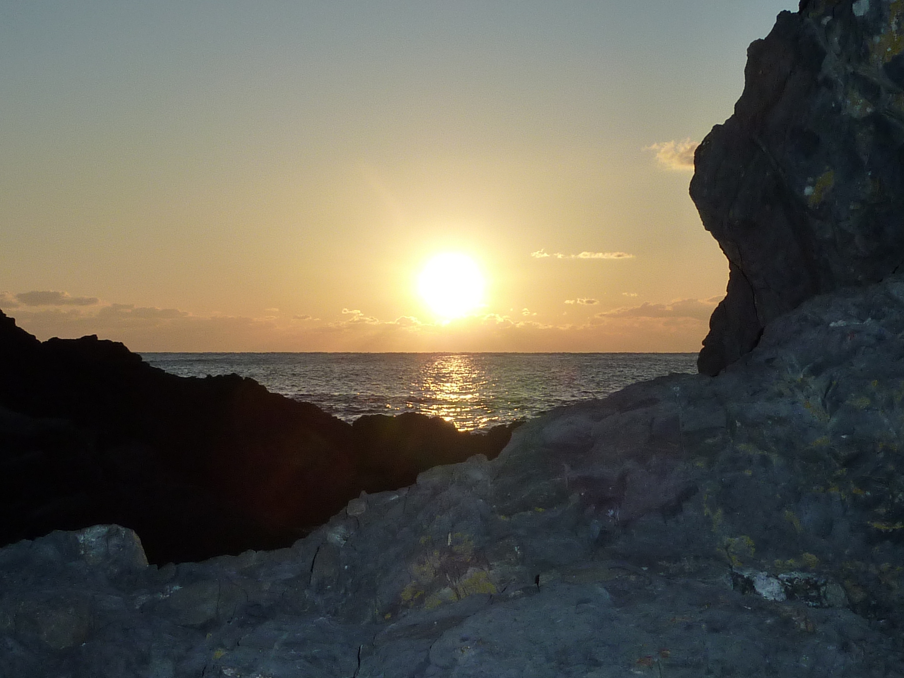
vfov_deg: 25.2
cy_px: 339
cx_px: 452
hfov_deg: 33.2
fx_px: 1515
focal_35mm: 58
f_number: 5.6
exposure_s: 1/640
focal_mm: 5.3
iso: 125
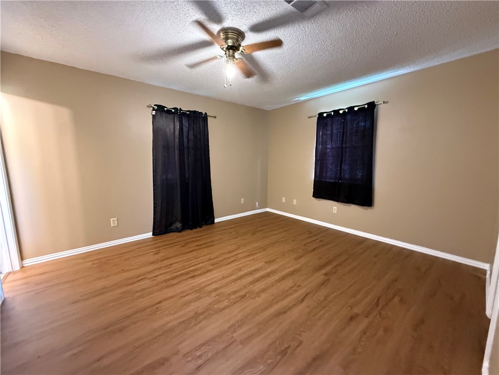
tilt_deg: -6.5
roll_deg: -0.1
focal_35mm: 14
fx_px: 202
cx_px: 250
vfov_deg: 85.7
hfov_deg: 102.1
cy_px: 188
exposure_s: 1/40
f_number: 2.2
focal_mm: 2.22
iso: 1000
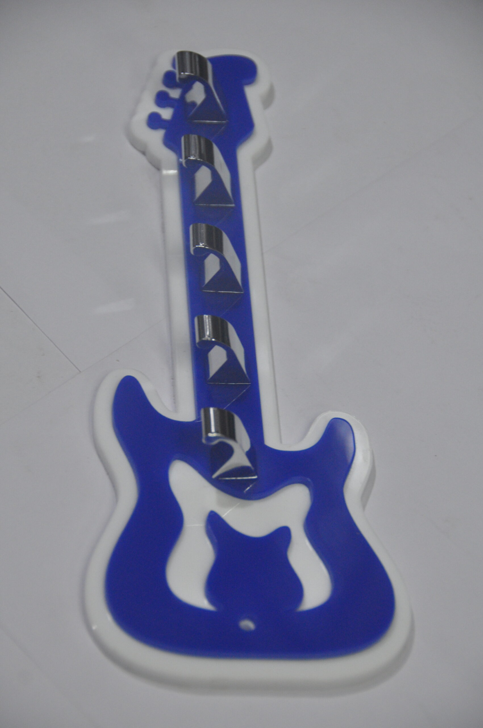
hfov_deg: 8.7
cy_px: 364
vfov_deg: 13.1
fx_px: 3178
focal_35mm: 158
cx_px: 242
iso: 1250
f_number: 5.3
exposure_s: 1/50
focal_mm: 105
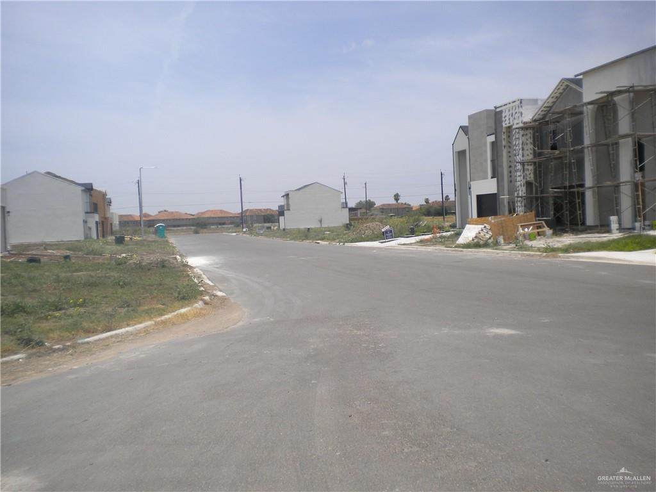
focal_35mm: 35
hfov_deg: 52.6
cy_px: 246
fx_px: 663
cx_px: 328
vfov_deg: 40.7
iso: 80
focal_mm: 6.3
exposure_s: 1/864
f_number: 4.6
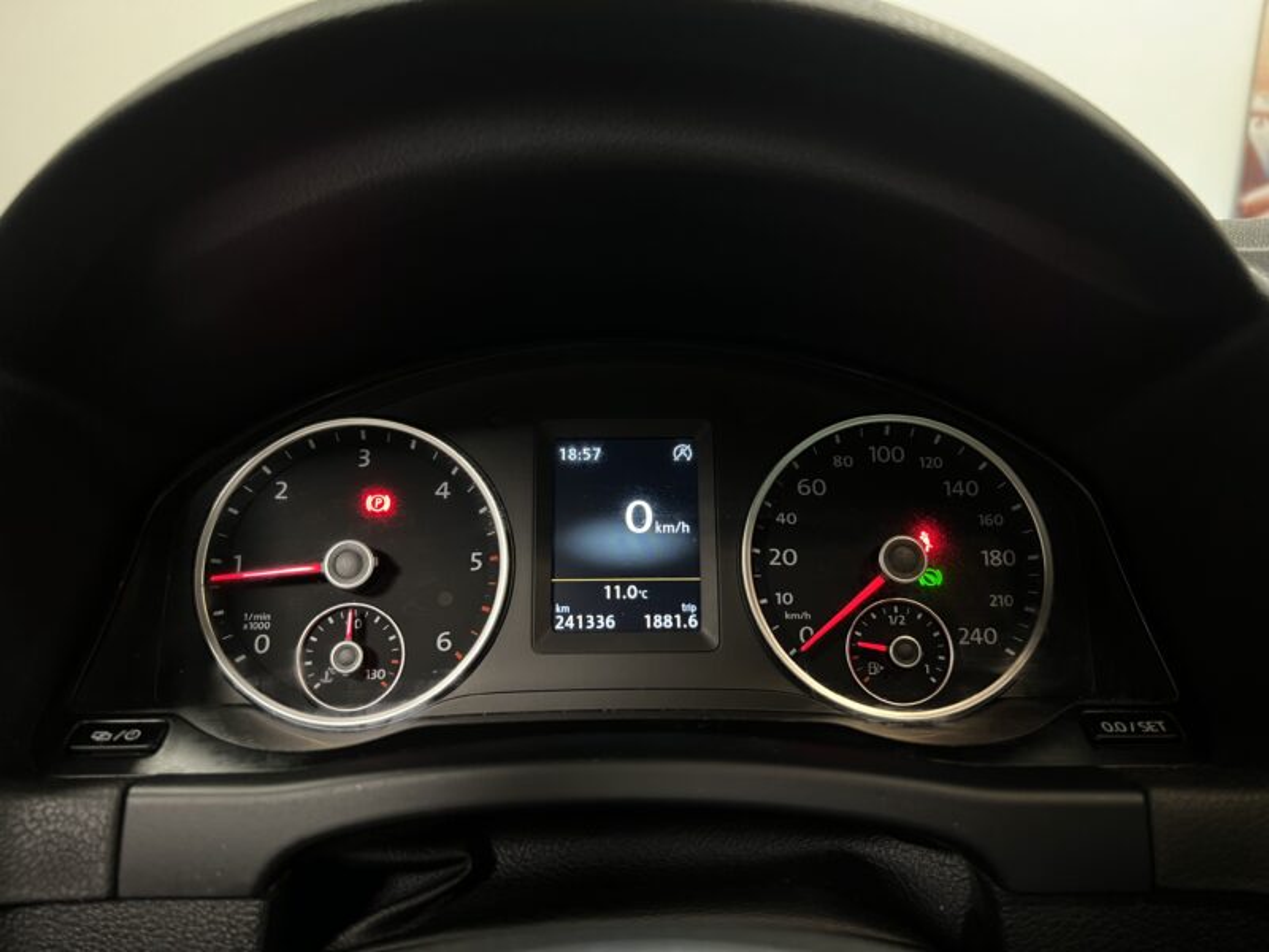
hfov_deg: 67.3
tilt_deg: -17.7
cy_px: 476
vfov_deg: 53.1
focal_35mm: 26
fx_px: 953
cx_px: 634
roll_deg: -0.7
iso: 500
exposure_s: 1/25
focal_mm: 5.7
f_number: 1.5
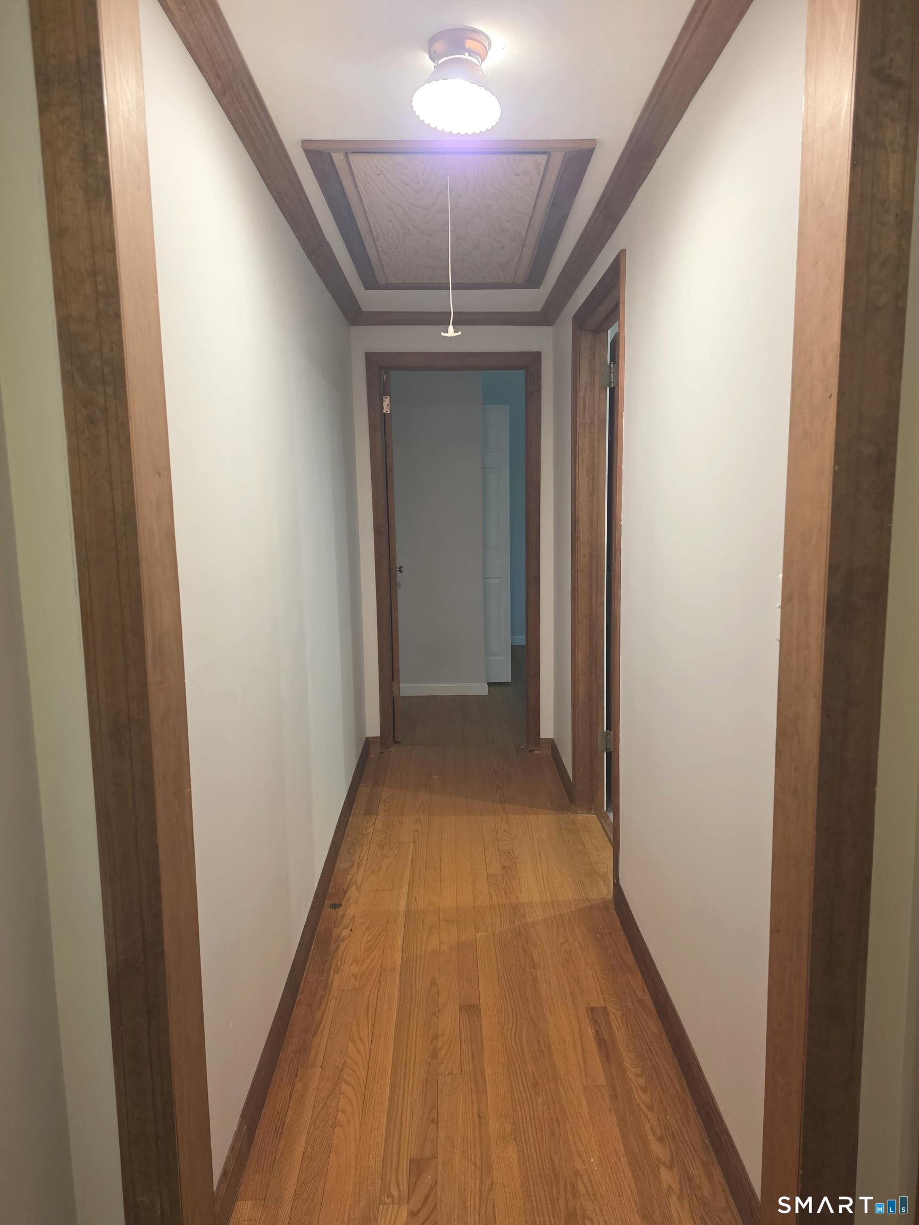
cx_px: 460
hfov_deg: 58.9
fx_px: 814
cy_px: 612
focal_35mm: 23
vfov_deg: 73.9
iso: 400
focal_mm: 6.3
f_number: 1.7
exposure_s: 1/120
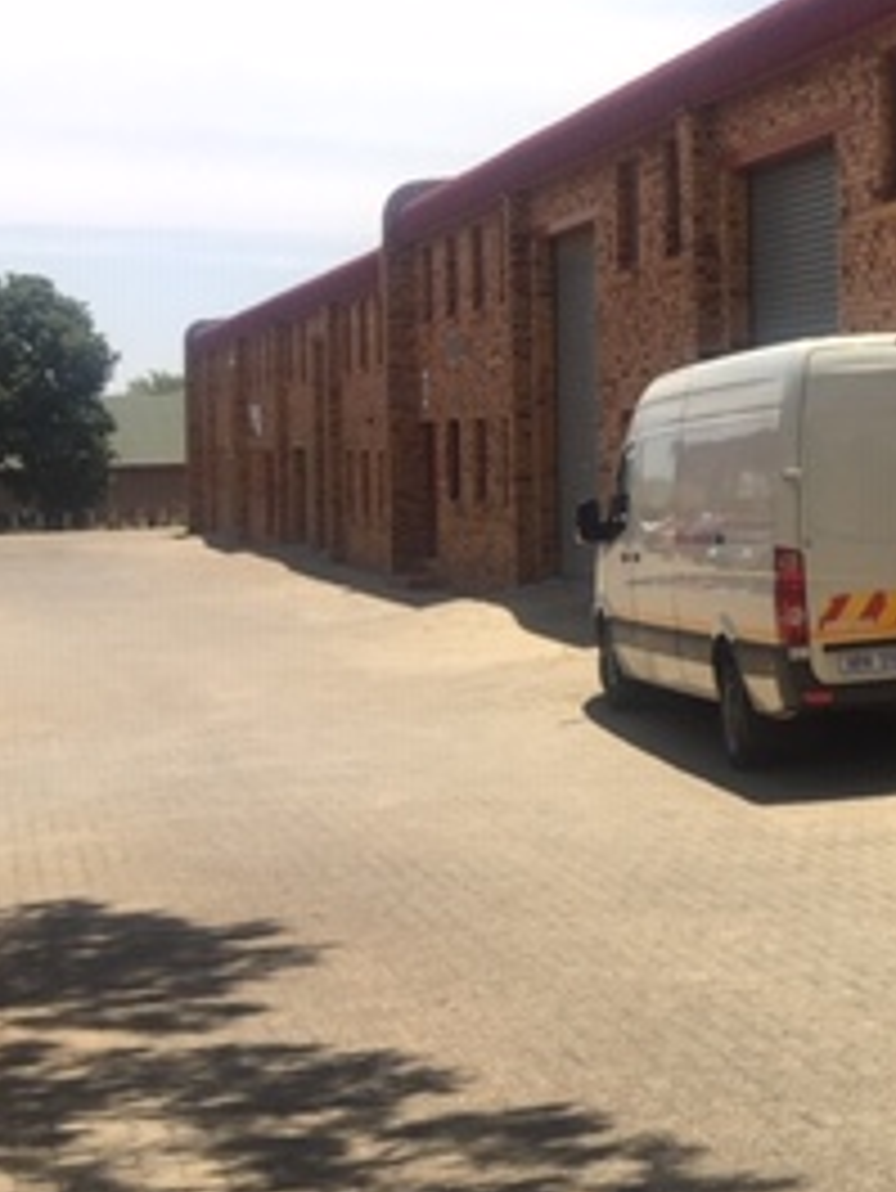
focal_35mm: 70
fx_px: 2414
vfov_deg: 27.6
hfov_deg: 18.9
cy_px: 400
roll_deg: +1.7
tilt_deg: -0.8
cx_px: 1288
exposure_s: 1/1399
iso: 25
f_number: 2.2
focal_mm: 4.15
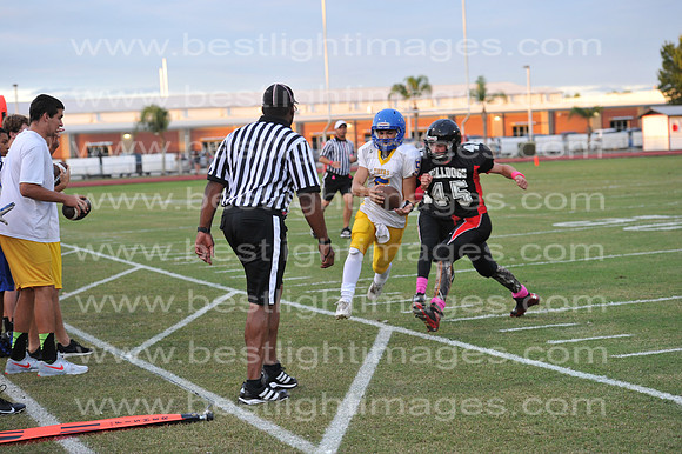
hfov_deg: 22.6
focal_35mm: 90
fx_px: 1704
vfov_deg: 15.2
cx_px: 341
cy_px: 227
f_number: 3.5
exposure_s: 1/400
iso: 1250
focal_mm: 90
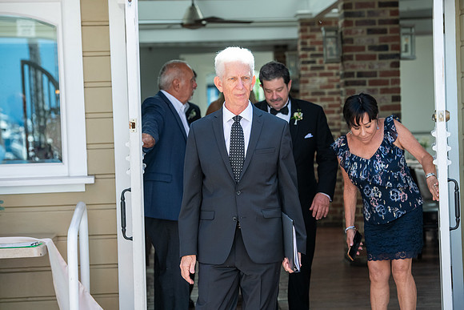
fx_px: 1444
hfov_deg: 18.3
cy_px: 155
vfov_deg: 12.2
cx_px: 232
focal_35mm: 112
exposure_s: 1/640
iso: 640
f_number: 4.5
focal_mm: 112
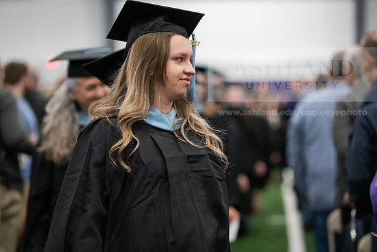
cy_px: 126
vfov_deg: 8.3
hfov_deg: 12.4
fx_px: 1728
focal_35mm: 165
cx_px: 188
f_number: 3.5
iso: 3200
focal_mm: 165
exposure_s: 1/200
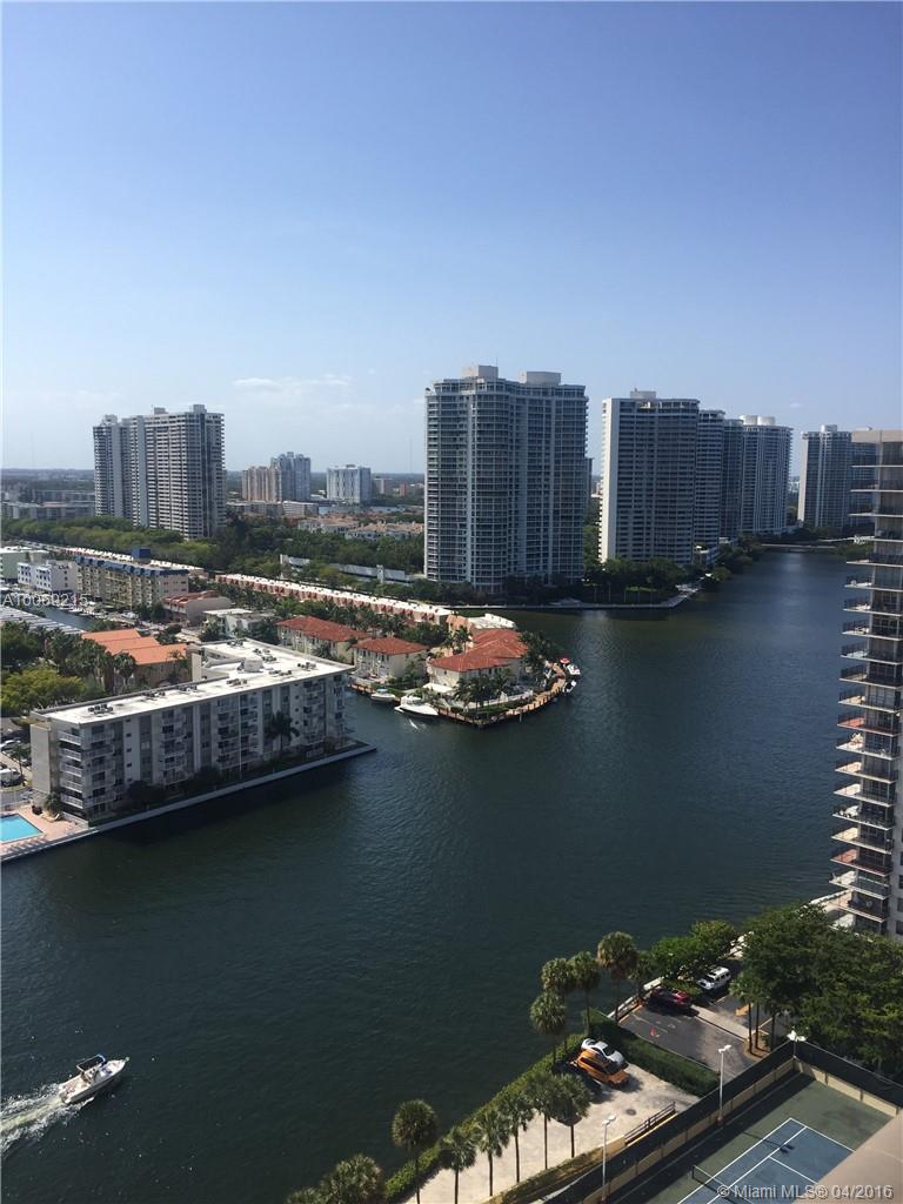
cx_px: 452
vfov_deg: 61.7
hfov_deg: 48.2
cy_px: 602
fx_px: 1009
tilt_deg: -7.1
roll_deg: +0.4
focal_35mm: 29
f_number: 2.2
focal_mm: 4.15
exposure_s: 1/2198
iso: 32
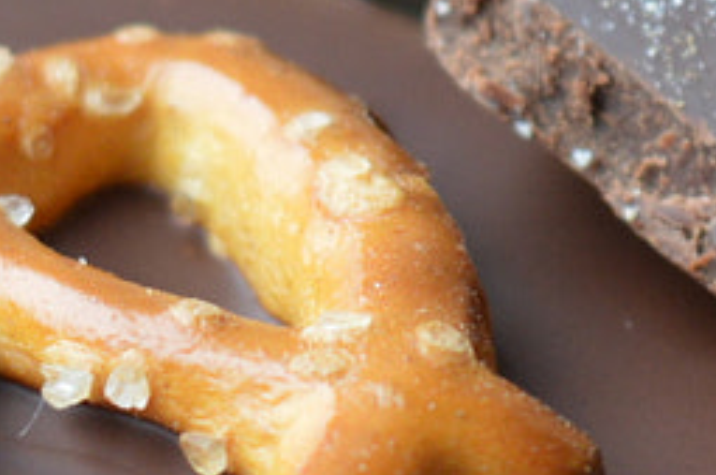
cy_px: 340
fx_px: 8973
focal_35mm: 452
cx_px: 101
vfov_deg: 3.0
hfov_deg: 4.6
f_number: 5.6
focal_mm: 48
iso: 400
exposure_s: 1/125
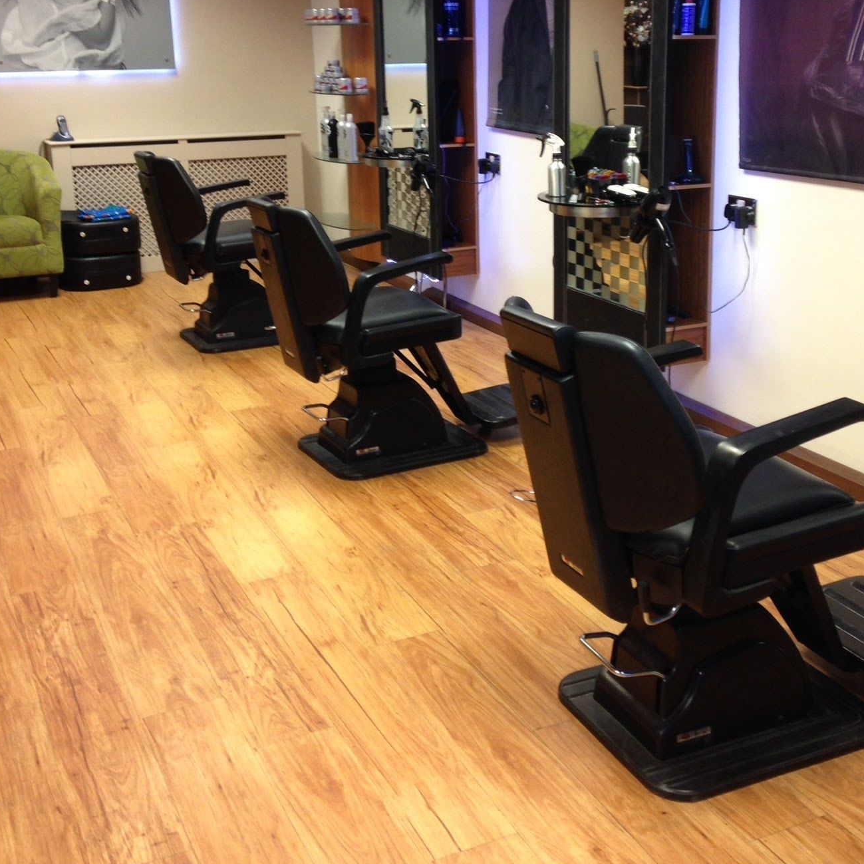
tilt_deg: -12.5
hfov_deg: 36.8
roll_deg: +0.5
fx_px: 1299
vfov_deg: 36.4
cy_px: 284
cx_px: 472
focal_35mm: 46
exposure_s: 1/20
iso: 64
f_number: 2.4
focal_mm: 4.12
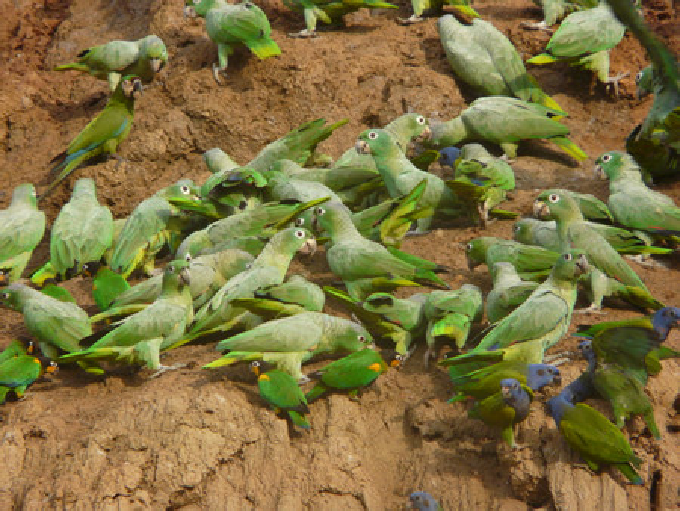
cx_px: 340
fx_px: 9709
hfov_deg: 4.0
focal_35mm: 494
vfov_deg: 3.0
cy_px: 256
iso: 200
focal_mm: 81.1
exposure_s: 1/400
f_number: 4.2
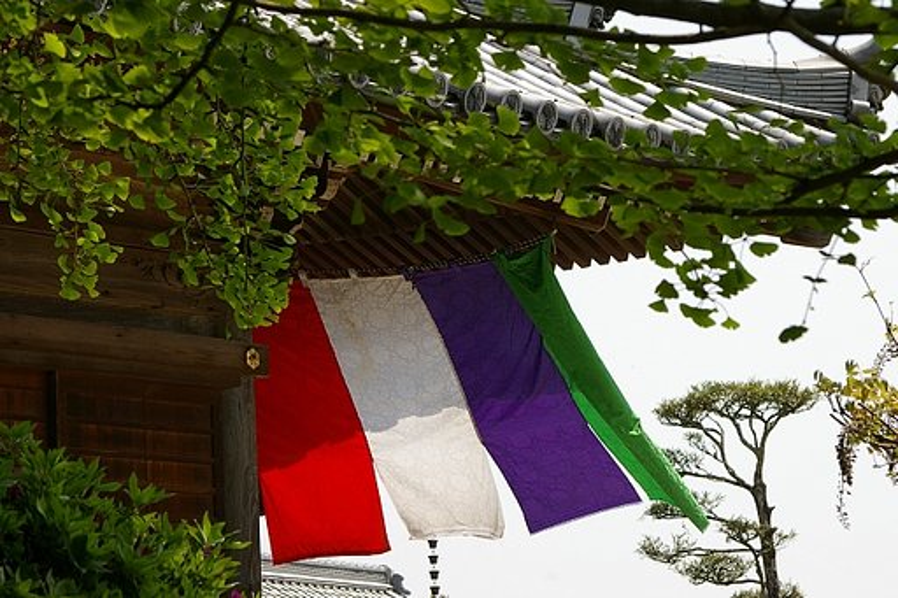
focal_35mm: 142
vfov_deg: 9.7
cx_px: 449
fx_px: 3541
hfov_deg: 14.5
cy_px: 299
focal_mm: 95
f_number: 11
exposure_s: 1/200
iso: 200
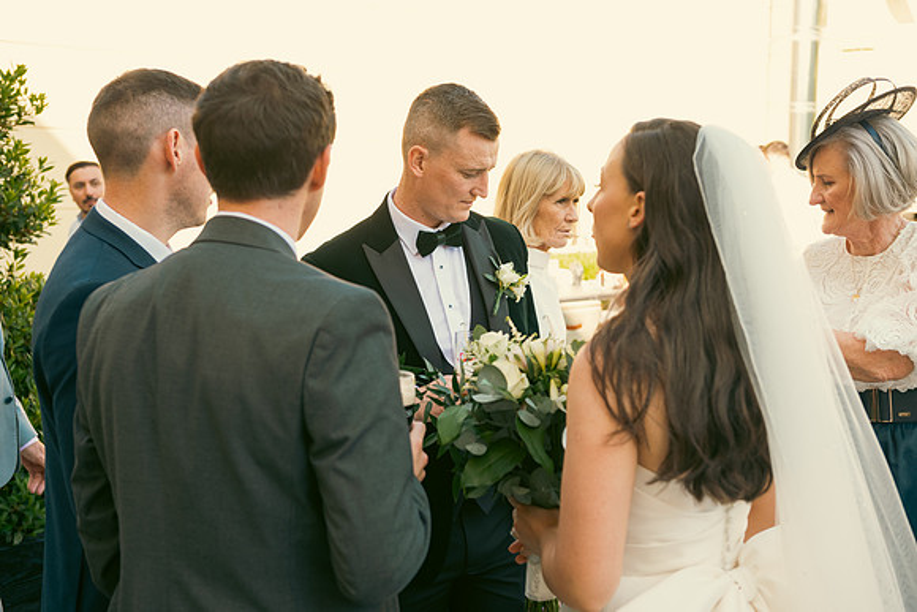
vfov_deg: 26.0
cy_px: 306
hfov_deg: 38.2
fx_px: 1325
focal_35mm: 52
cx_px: 458
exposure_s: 1/200
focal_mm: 52
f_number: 5
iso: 200
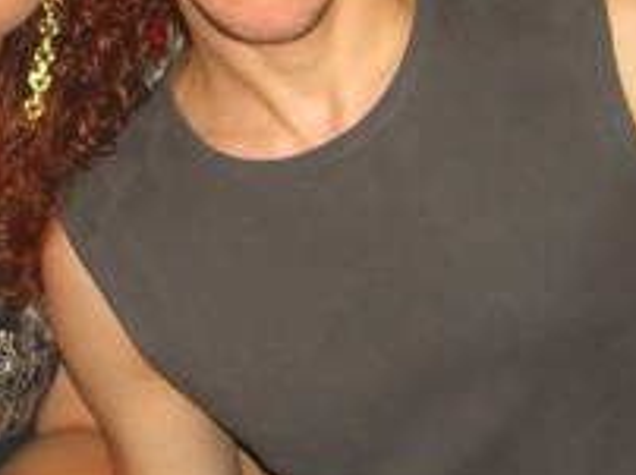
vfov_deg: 12.8
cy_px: -57
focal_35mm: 113
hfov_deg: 17.2
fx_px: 2074
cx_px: 79
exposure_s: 1/60
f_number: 2.8
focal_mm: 7.9
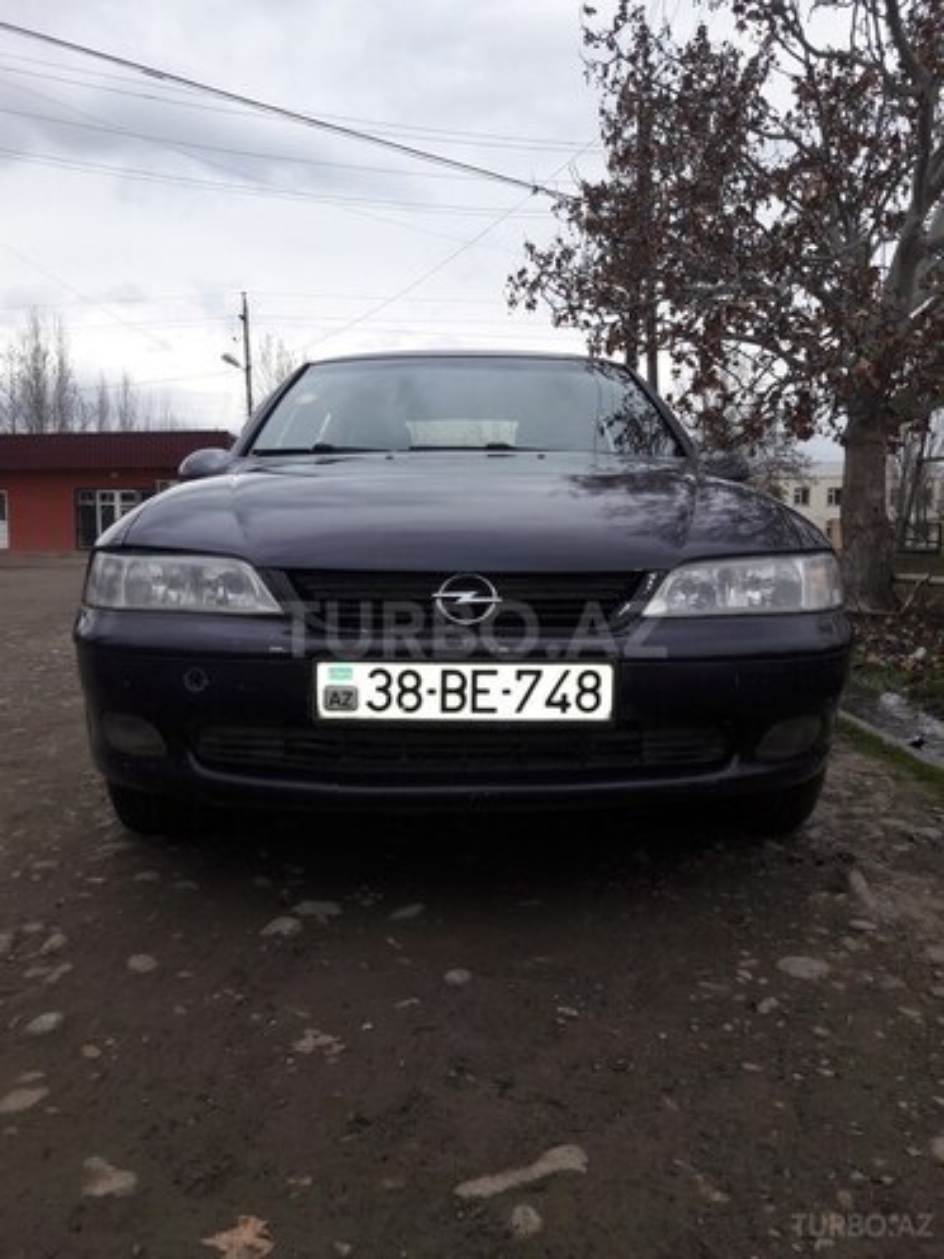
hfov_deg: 49.7
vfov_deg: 63.4
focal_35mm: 28
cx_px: 472
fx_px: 1018
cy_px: 630
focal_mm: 3.7
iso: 40
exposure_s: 1/183
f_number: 1.9
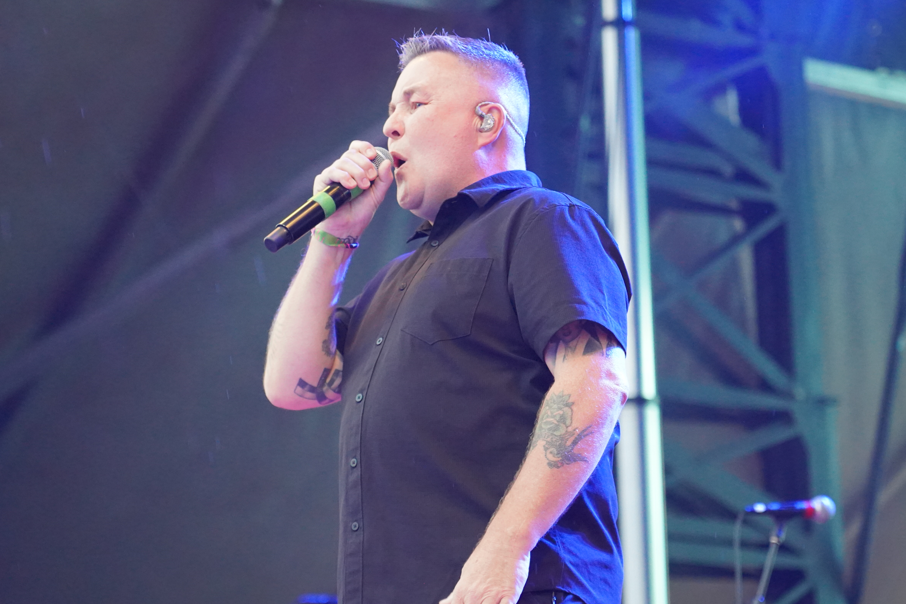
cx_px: 480
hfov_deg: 15.4
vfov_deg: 10.3
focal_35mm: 133
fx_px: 3347
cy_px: 307
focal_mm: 105
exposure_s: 1/160
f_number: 4
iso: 8000
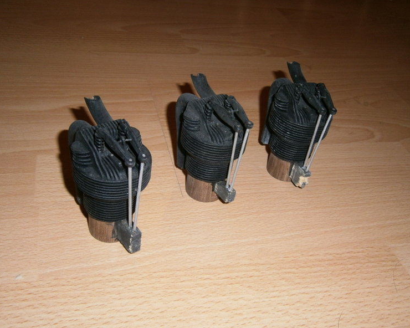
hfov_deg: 47.9
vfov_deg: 39.2
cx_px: 202
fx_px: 461
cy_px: 165
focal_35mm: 38
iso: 125
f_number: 3.1
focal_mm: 6.4
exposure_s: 1/40
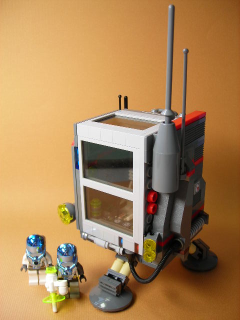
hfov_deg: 37.7
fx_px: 351
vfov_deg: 49.0
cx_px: 120
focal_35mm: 38
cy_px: 160
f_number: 3.2
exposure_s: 1/31.8
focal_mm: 6.3
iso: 50
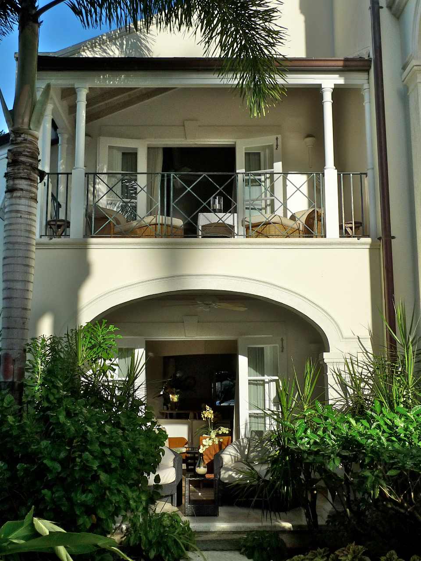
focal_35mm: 37
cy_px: 280
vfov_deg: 50.1
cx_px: 210
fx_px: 600
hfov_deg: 38.7
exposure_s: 1/800
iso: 80
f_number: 4
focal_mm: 7.9
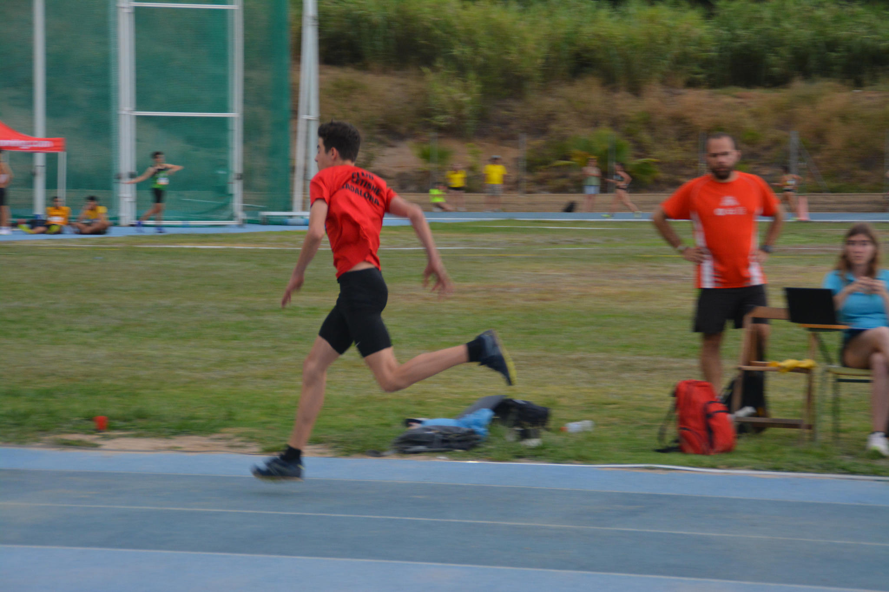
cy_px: 296
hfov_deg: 16.1
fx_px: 3148
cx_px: 444
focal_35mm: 128
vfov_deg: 10.8
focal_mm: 85
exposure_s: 1/200
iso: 800
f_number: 5.6
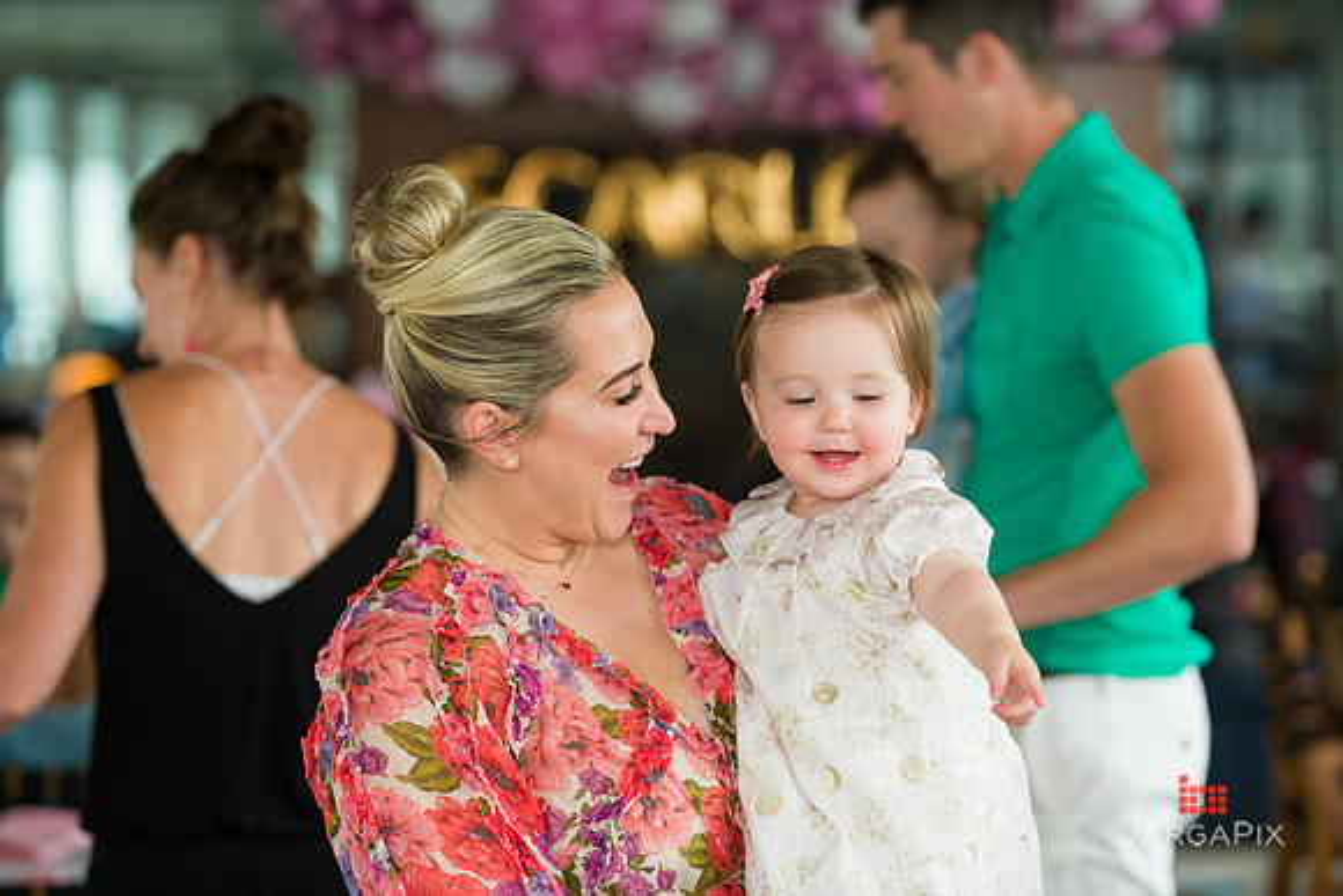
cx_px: 672
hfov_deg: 18.3
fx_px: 4179
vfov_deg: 12.2
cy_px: 448
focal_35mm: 112
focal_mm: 112
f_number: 3.2
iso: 400
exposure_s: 1/200
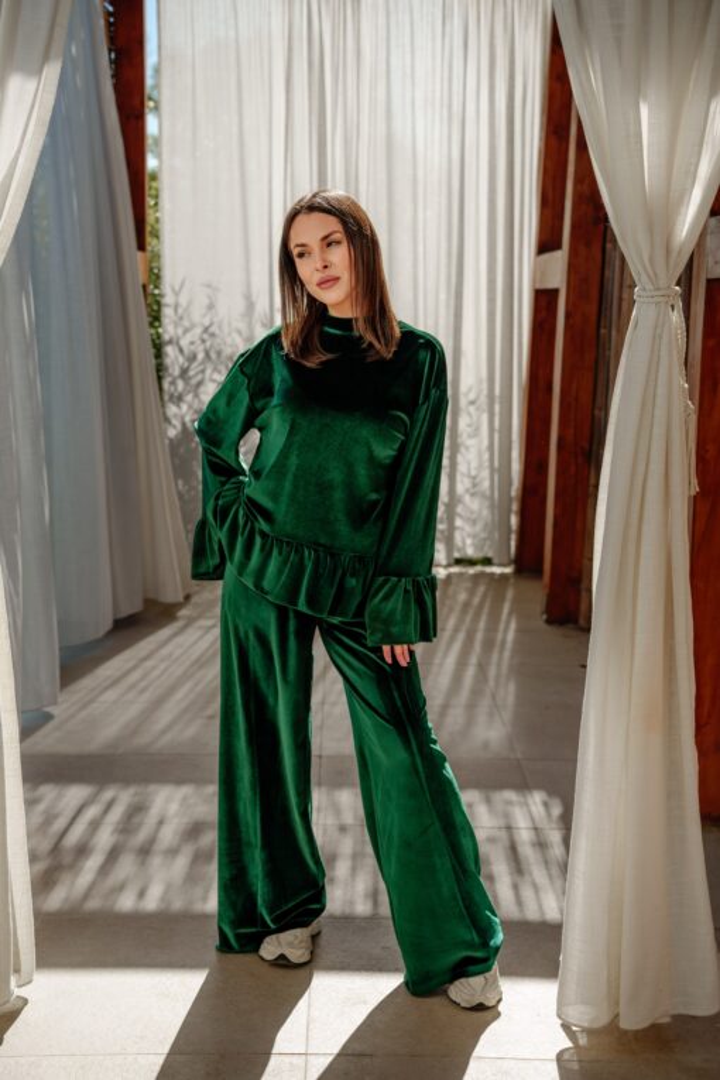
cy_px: 540
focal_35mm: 49
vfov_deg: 40.3
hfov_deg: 27.5
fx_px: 1470
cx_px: 360
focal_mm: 49
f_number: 4
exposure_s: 1/640
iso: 100
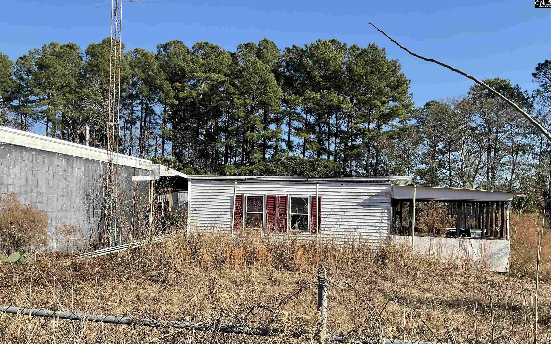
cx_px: 274
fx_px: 466
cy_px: 207
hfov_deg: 61.2
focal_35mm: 31
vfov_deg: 40.4
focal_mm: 3
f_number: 1.8
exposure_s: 1/1412
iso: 16
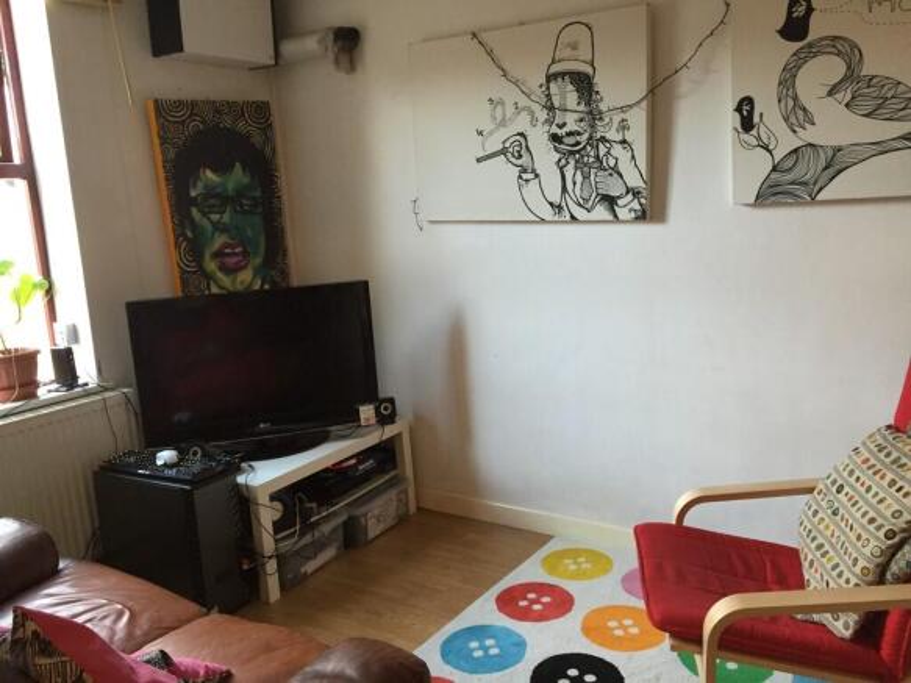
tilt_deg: -10.6
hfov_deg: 61.7
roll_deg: +4.2
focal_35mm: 29
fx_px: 763
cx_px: 456
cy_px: 342
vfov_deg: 48.2
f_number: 2.2
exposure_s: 1/33
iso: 160
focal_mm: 4.15
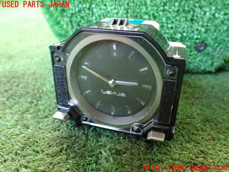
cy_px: 86
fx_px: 198
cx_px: 114
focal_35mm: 30
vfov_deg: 46.8
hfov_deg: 60.0
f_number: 2.3
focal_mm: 5.4
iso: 640
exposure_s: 1/125
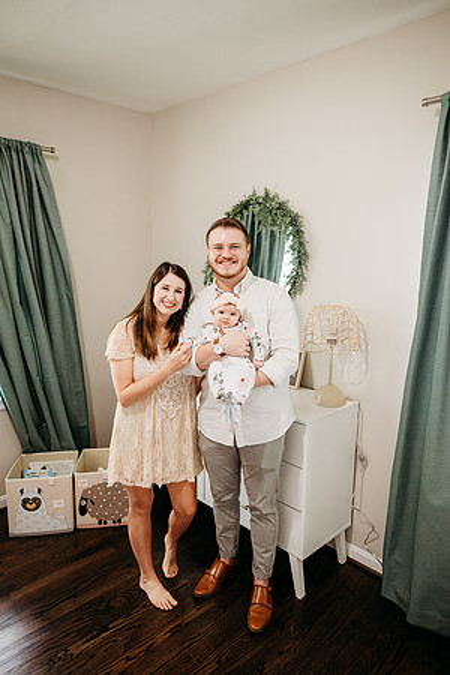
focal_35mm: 24
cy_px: 338
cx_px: 225
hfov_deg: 53.1
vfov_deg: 73.7
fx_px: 450
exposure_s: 1/200
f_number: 2.5
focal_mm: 24
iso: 1600
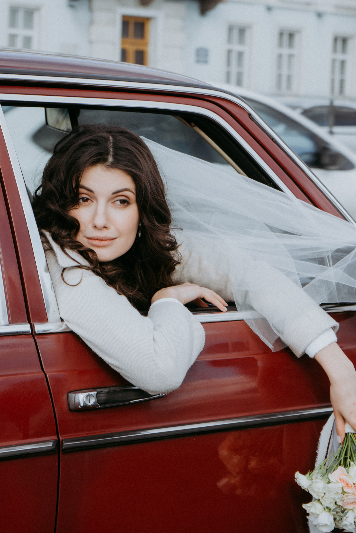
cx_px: 171
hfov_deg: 13.8
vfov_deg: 20.6
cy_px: 280
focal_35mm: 99
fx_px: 1468
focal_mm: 70
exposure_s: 1/125
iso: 100
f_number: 6.3
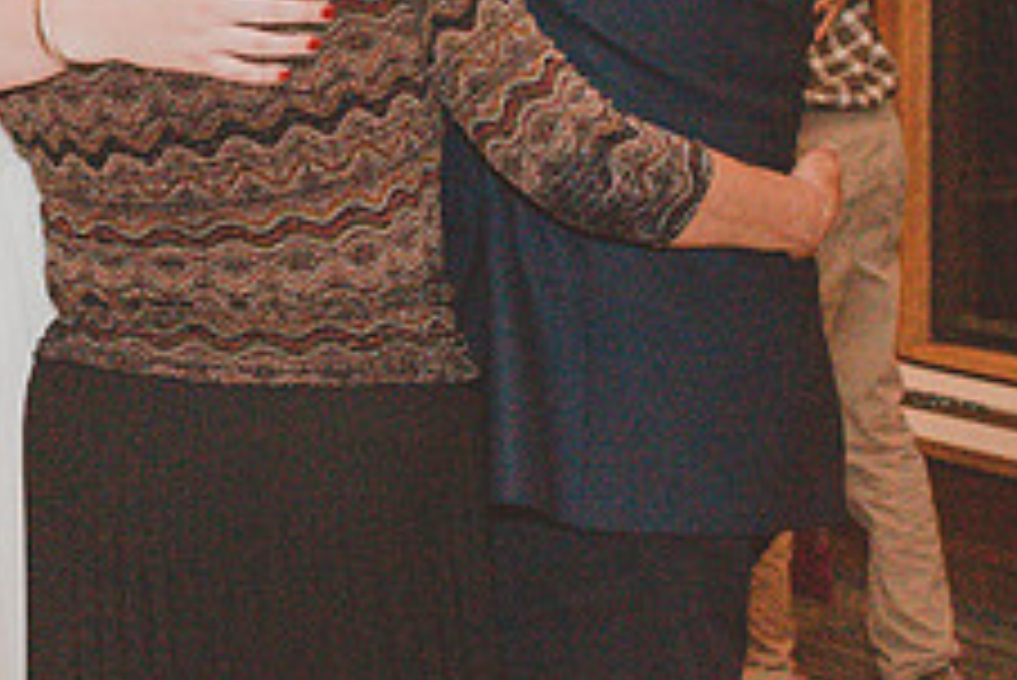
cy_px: 83
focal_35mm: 131
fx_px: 3703
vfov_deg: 10.4
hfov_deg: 15.4
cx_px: 72
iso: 6400
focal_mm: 34
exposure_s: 1/60
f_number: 4.5
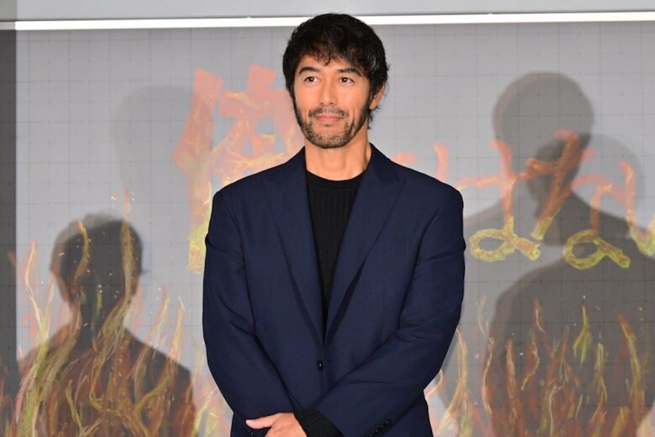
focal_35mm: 202
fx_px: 3675
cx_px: 328
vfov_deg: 6.8
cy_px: 218
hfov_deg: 10.2
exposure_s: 1/200
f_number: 6.3
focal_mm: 135
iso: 3200
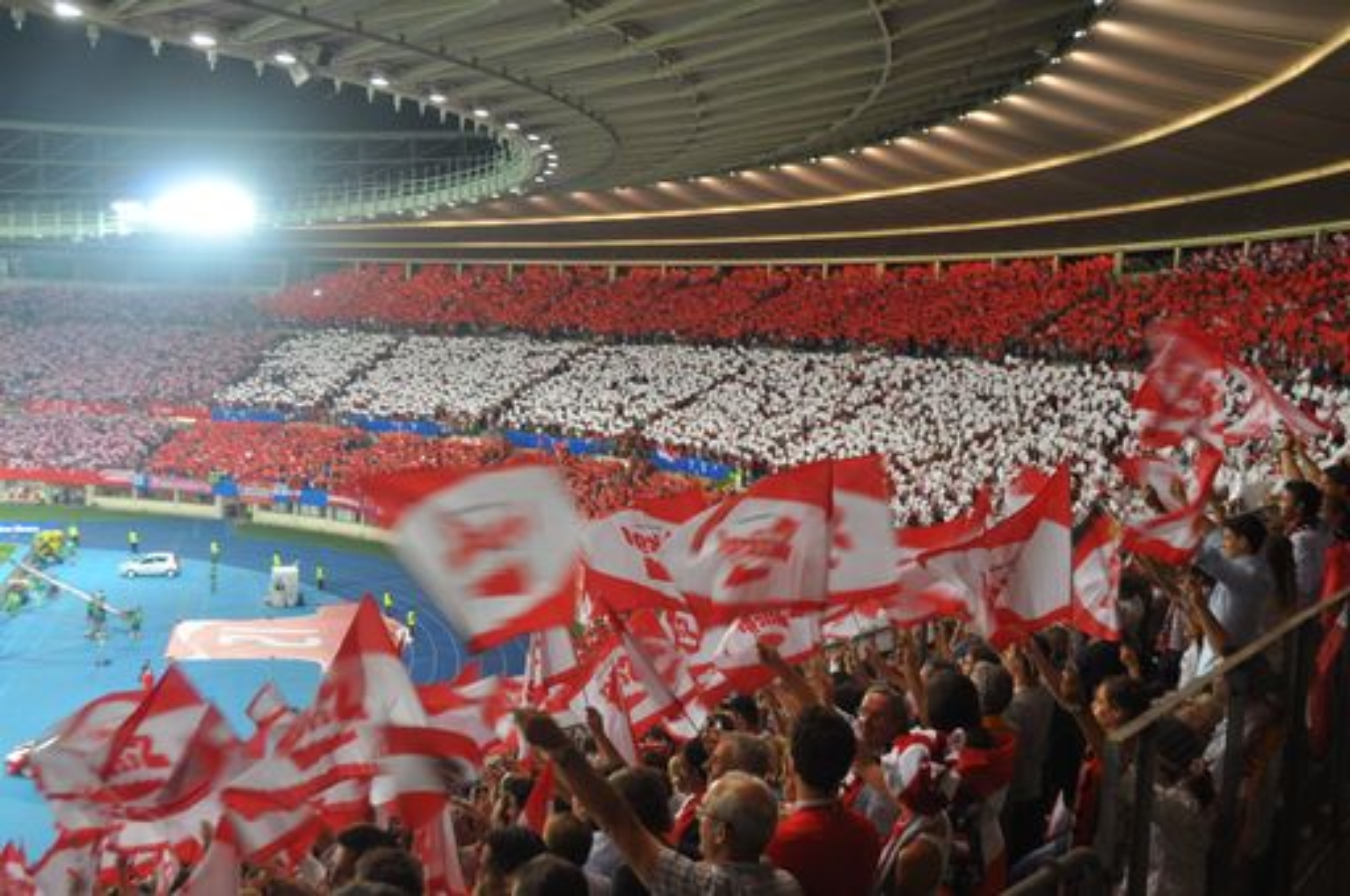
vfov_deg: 39.9
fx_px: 1236
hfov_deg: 57.3
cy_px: 448
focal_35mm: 33
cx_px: 675
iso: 400
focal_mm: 22
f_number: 5
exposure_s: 1/25
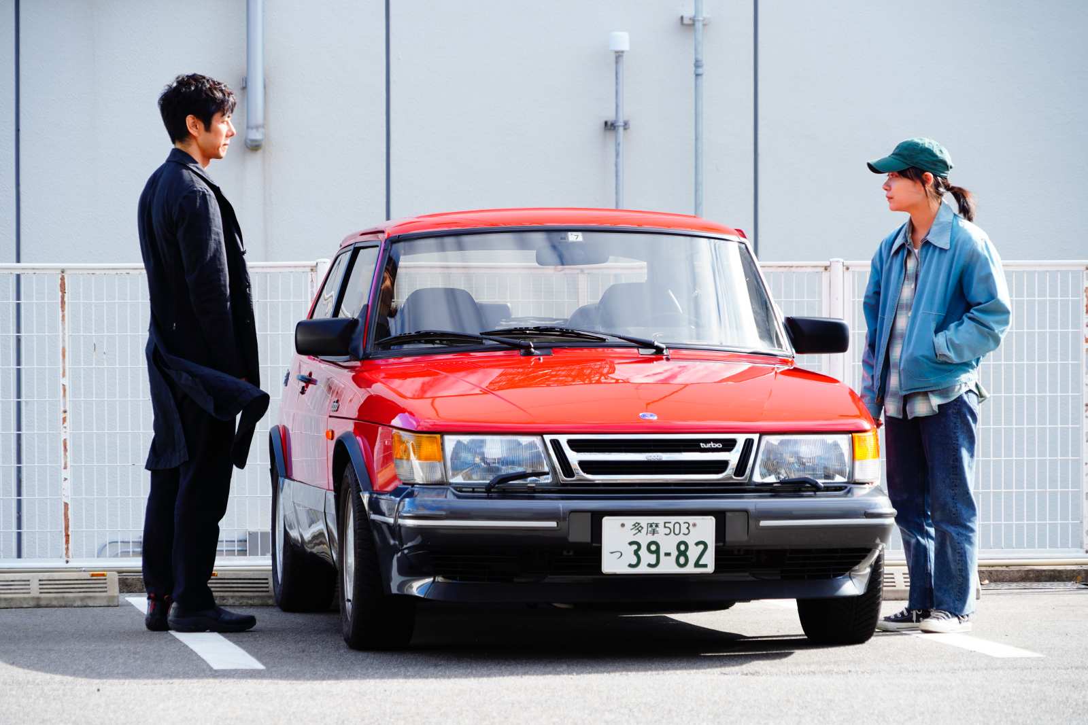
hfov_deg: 11.9
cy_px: 362
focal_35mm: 172
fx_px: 5198
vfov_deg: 8.0
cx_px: 544
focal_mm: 172
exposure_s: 1/160
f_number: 8
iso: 200
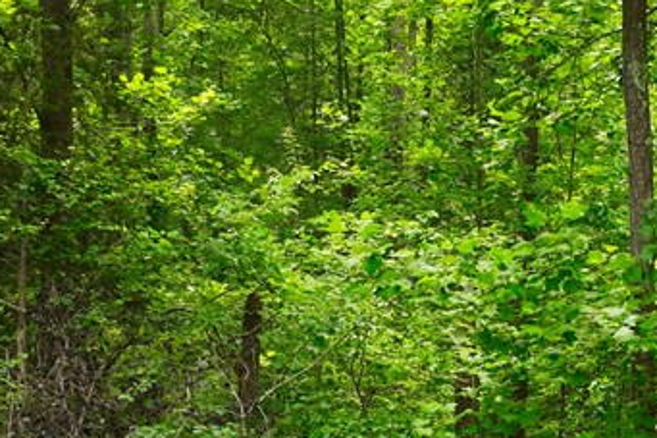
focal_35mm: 75
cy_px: 412
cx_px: 360
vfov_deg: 17.8
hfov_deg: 27.0
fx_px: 1368
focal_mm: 12.29
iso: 100
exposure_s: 1/25
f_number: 2.8
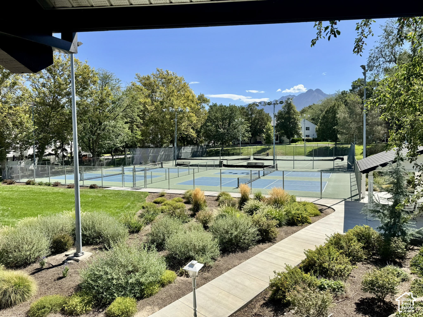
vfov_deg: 56.8
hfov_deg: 71.6
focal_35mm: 24
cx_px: 212
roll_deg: +0.5
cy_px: 158
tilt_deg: -2.7
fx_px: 293
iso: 80
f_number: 1.78
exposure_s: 1/4049
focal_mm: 6.76
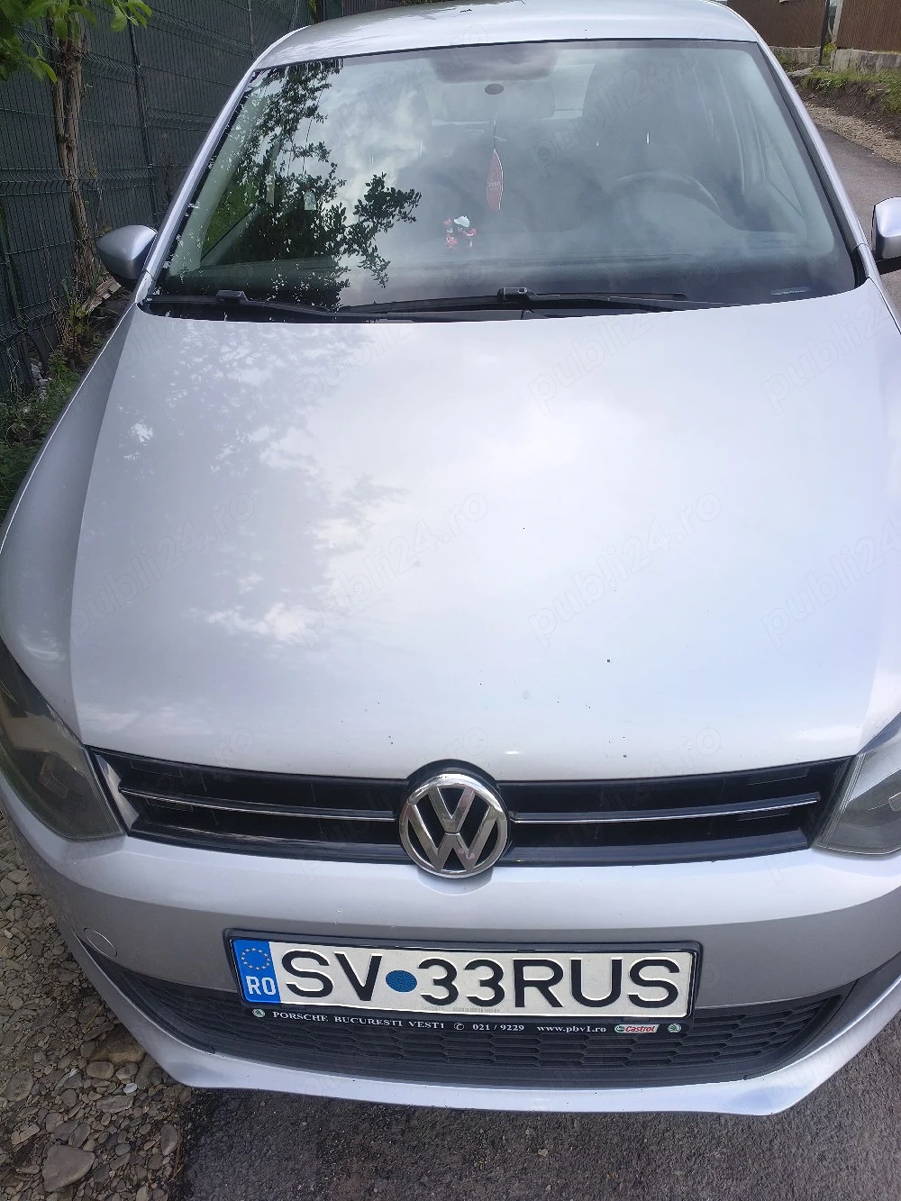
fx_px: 902
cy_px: 600
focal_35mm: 26
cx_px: 450
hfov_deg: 53.1
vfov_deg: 67.3
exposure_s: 1/385
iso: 100
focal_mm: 4.81
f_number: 1.8
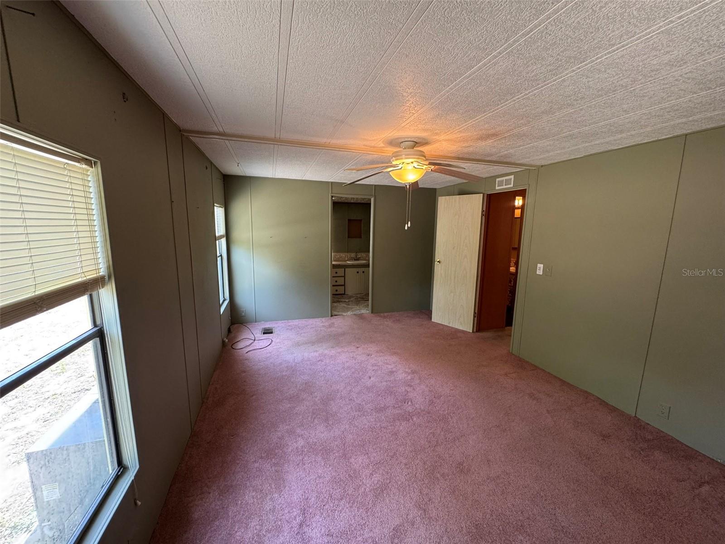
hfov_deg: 102.1
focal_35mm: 14
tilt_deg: -10.3
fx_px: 293
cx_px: 362
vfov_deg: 85.7
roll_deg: -2.7
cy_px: 272
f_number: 2.2
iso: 200
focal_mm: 2.22
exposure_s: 1/60
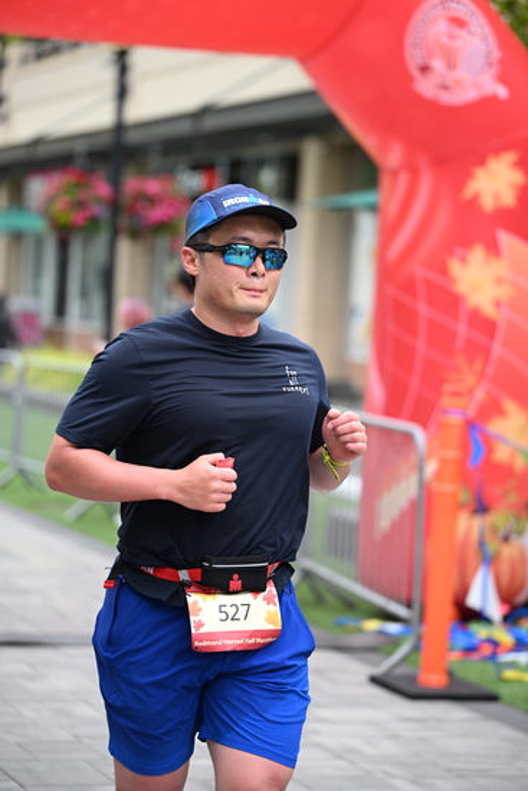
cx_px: 264
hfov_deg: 13.6
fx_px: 2220
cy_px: 396
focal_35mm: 101
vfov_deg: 20.2
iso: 640
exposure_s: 1/1600
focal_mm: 101
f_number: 2.8
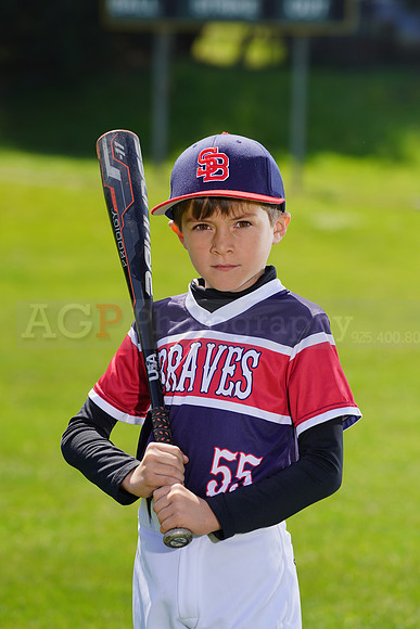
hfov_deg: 6.4
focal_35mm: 215
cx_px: 210
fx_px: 3760
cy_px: 314
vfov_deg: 9.6
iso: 100
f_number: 8
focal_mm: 215
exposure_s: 1/250
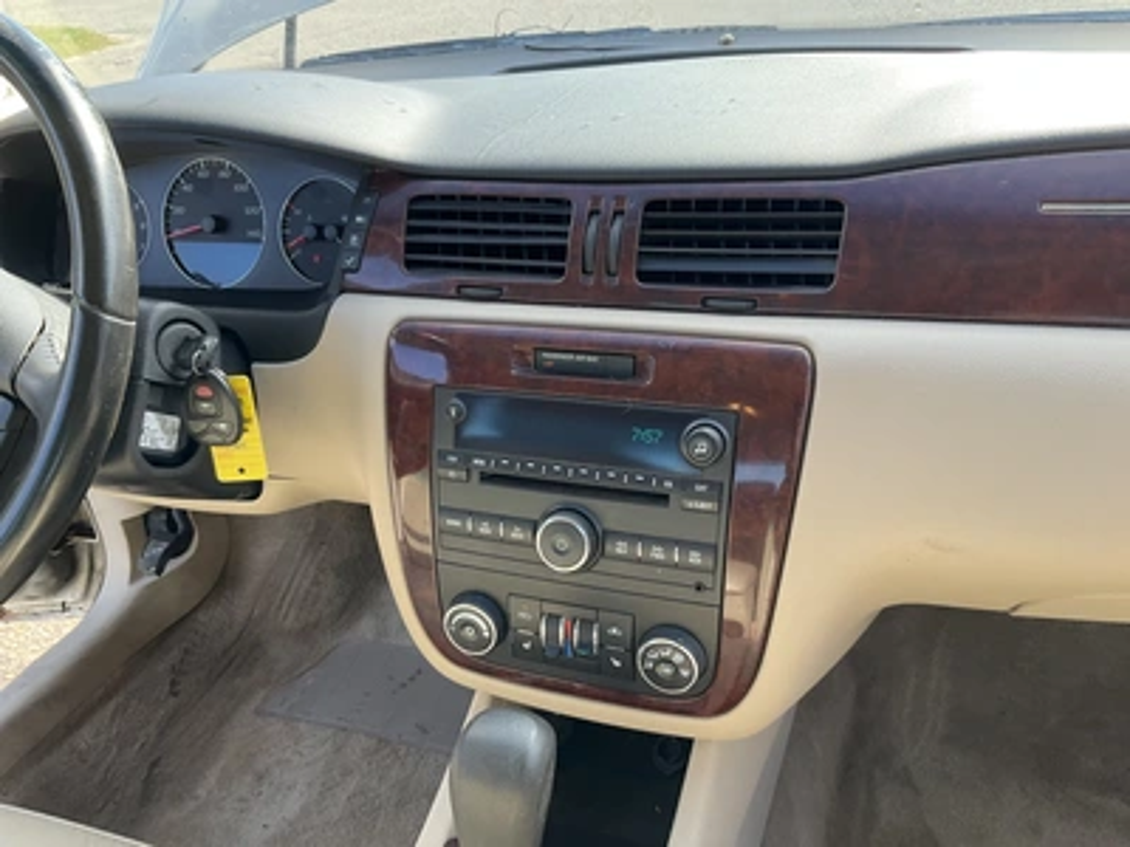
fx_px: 947
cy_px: 424
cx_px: 565
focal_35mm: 29
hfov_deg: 61.7
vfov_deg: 48.2
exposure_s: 1/122
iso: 32
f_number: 1.8
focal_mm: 3
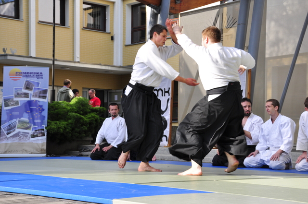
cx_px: 154
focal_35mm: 75
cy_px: 102
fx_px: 641
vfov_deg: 18.1
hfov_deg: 27.0
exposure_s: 1/160
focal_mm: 50
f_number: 9
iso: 220
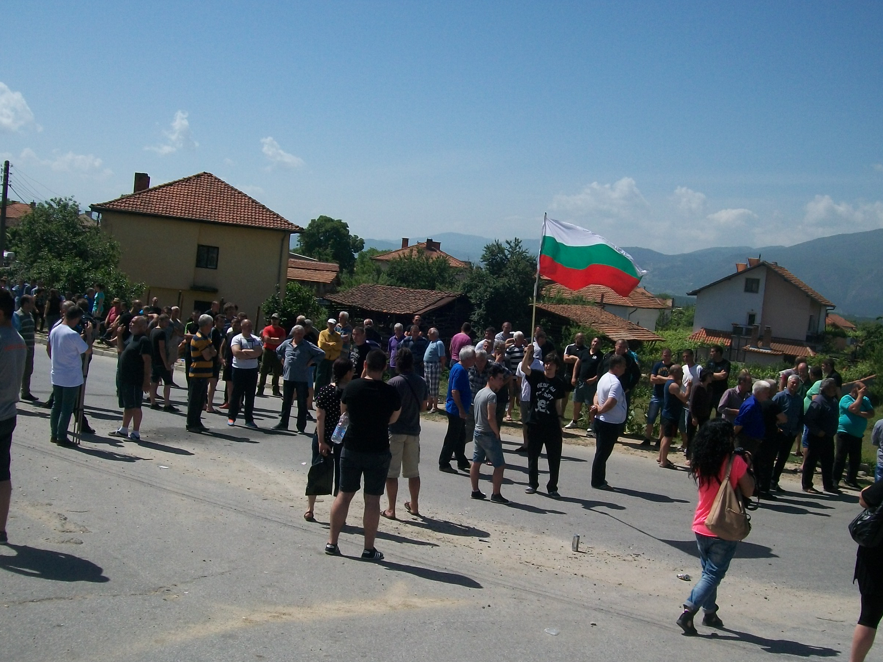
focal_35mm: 39
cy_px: 352
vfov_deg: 36.8
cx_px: 447
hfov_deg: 47.9
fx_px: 995
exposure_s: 1/800
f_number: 4.8
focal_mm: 6
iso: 80
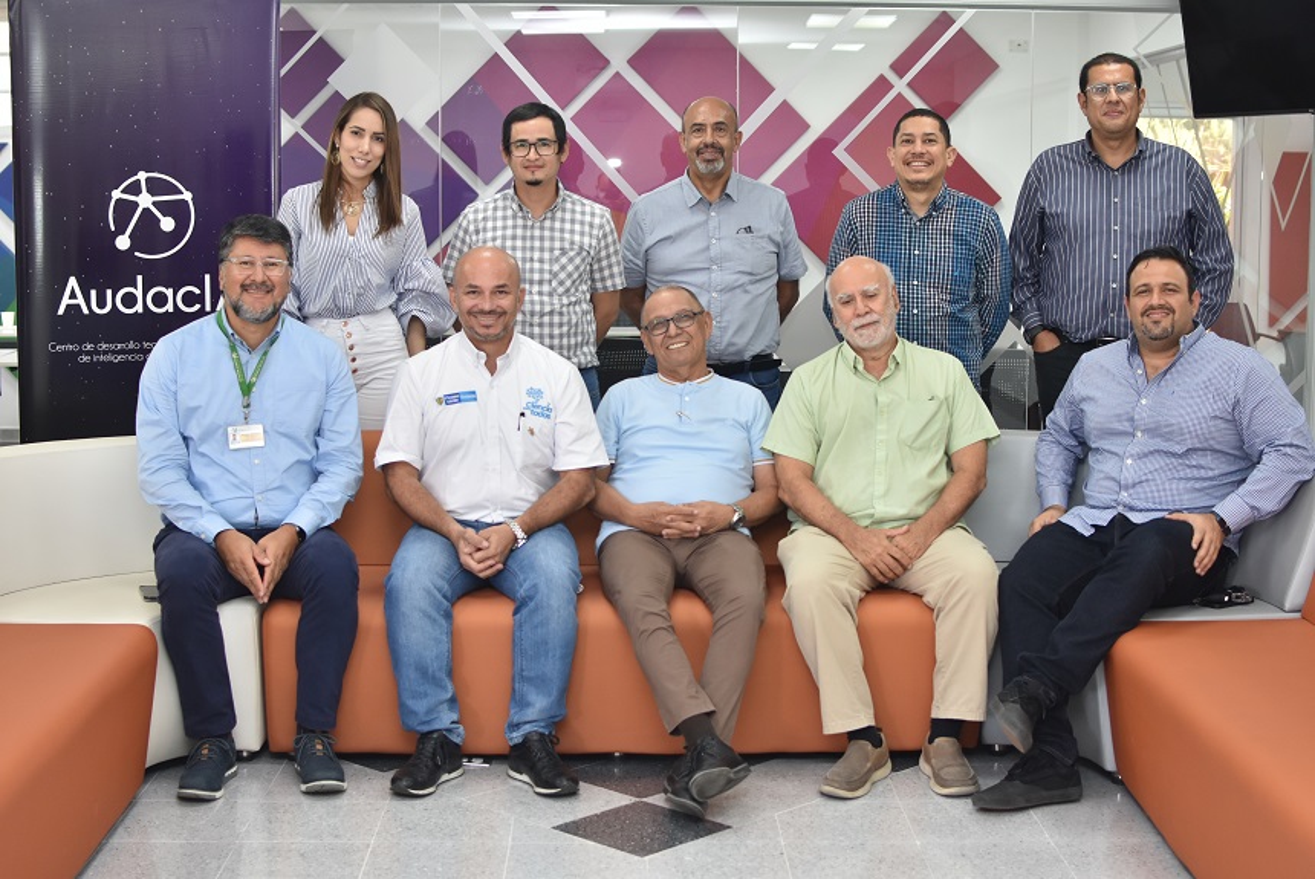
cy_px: 440
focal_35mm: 52
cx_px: 658
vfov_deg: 25.8
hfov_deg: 37.8
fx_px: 1919
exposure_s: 1/200
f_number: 3.5
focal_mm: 35
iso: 640
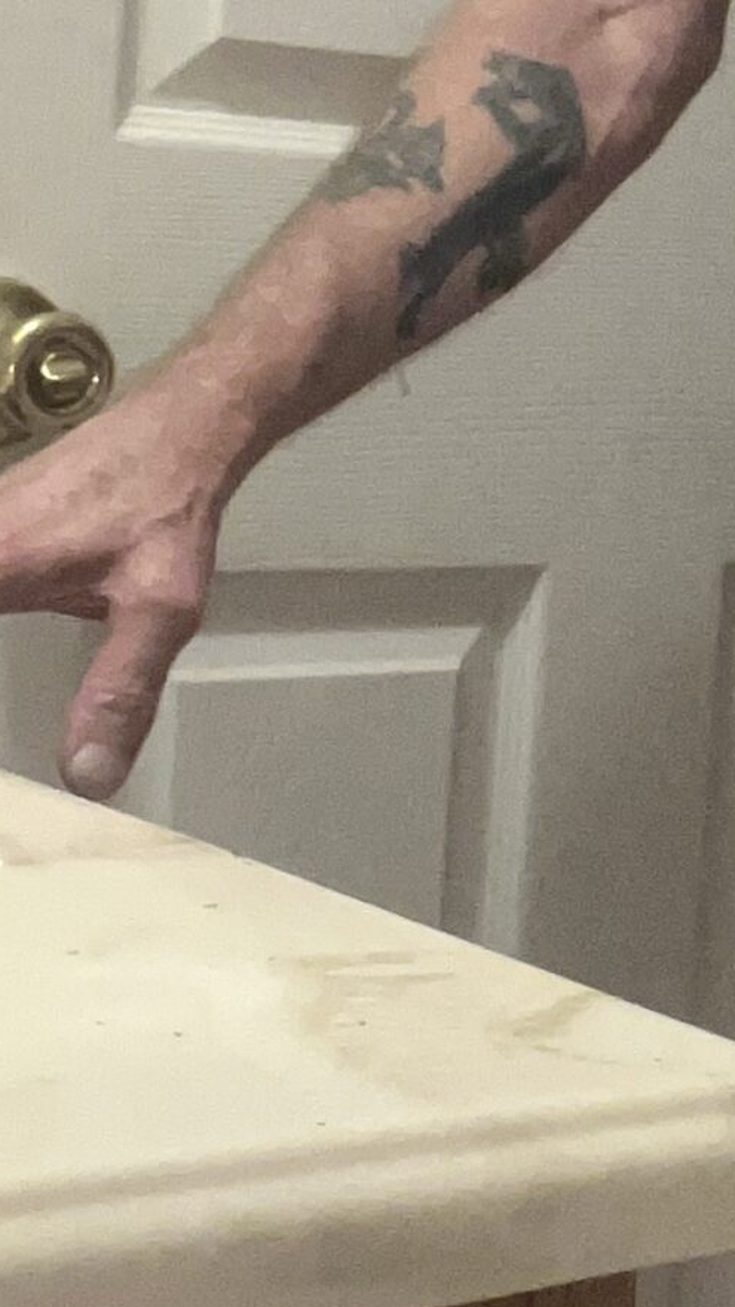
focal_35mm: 95
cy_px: 356
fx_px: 3294
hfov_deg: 12.0
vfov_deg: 22.3
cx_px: 1180
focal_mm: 2.71
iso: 320
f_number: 2.2
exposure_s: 1/40
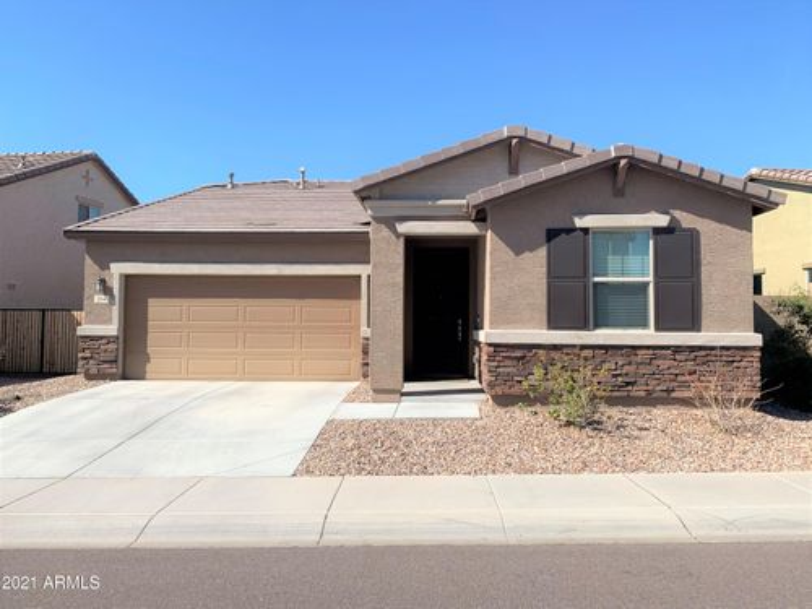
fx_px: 610
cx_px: 406
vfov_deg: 53.1
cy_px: 304
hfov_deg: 67.3
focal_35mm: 26
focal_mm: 4.25
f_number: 1.8
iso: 25
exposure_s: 1/2611
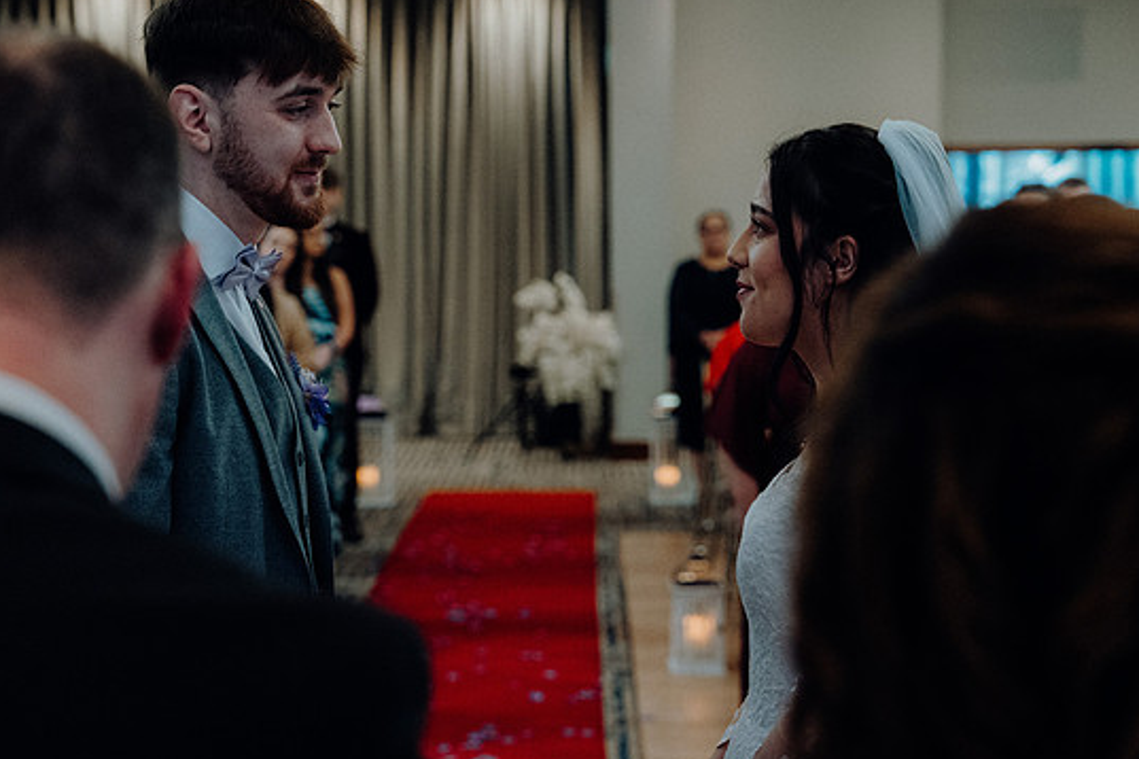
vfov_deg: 20.3
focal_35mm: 67
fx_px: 2120
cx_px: 556
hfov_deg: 30.1
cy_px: 368
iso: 5000
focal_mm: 62
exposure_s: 1/200
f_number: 3.5
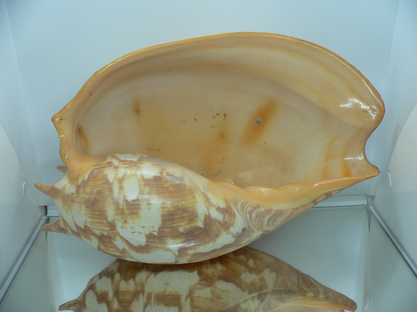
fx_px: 422
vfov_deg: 40.7
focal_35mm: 35
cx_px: 208
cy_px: 156
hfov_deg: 52.6
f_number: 2.8
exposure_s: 1/60
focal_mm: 4.6
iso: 100
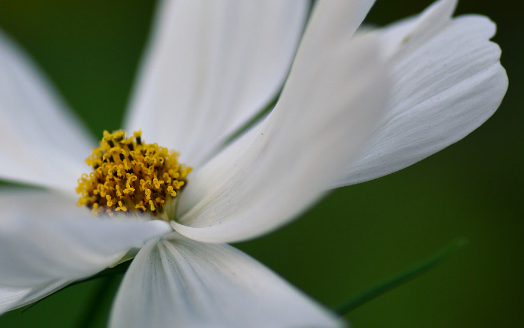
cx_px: 157
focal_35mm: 166
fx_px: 2371
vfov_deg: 7.9
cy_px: 165
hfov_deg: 12.6
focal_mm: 90
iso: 200
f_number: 4
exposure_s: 1/3000
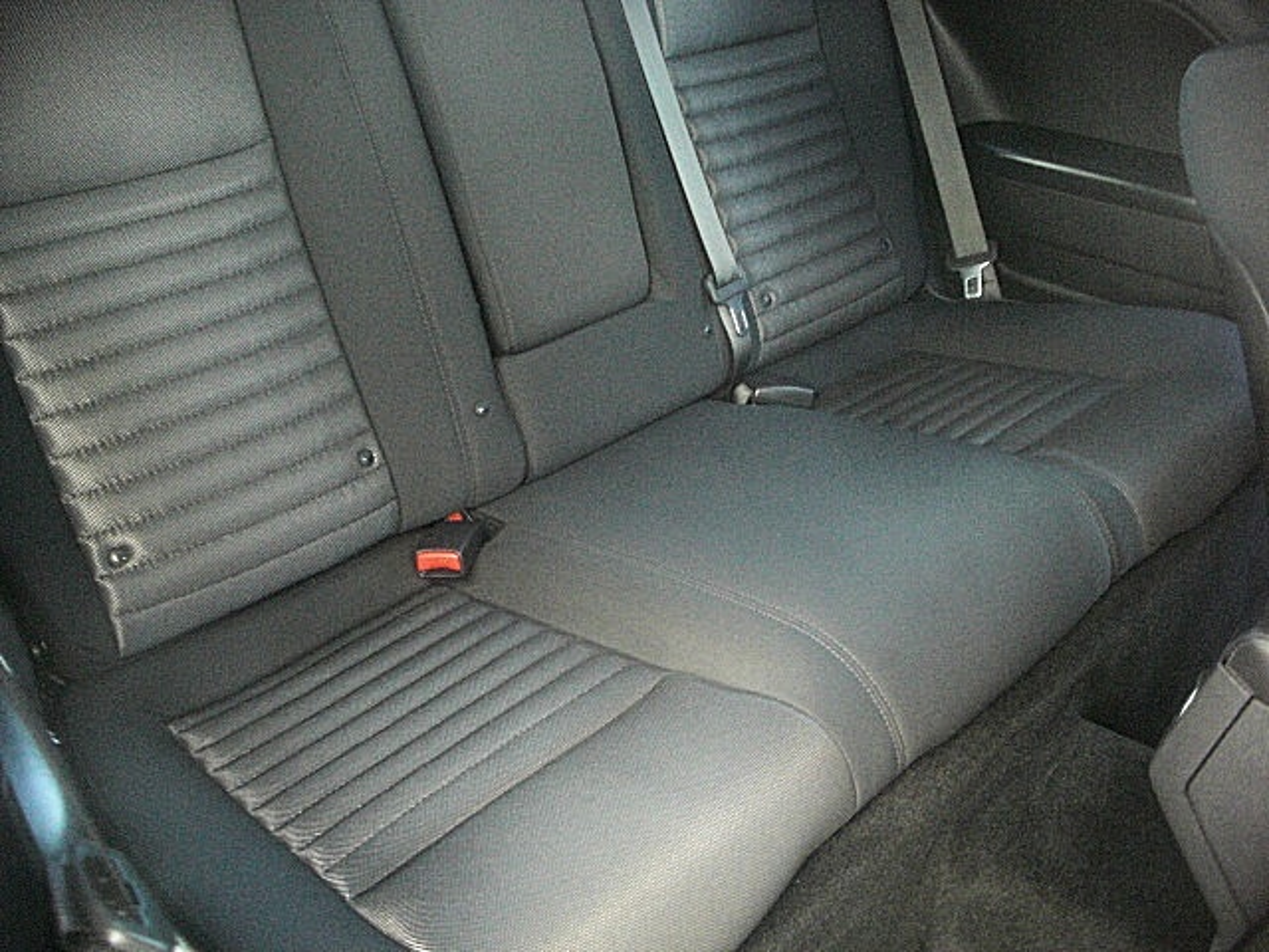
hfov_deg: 51.4
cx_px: 634
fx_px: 1320
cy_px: 476
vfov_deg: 39.7
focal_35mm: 36
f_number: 2.8
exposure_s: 1/125
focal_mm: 6.3
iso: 800
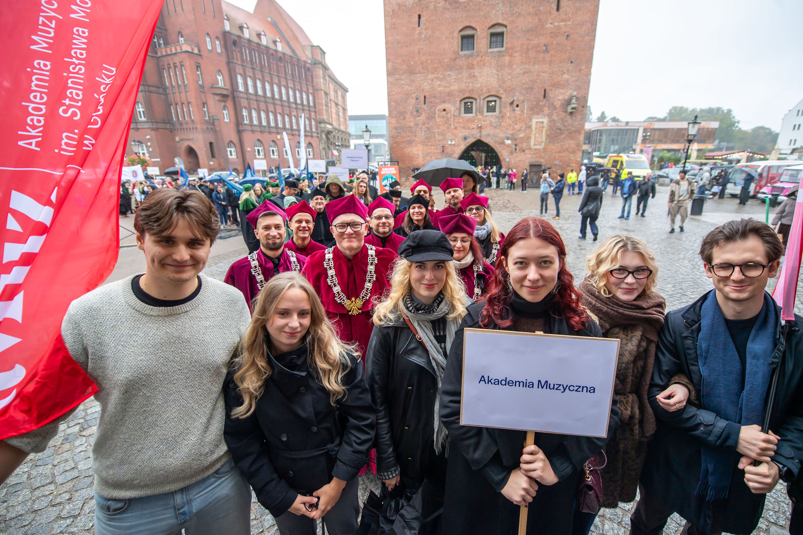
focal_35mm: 15
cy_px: 276
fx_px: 336
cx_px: 421
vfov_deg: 77.1
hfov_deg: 100.1
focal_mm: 14
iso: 400
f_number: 2.8
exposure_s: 1/400
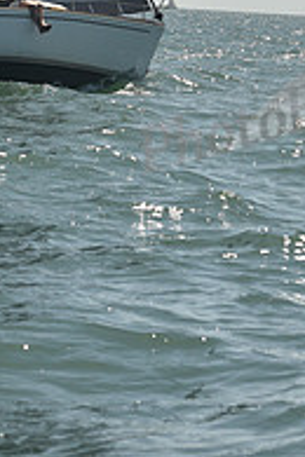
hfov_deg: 6.6
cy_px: -213
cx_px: 18
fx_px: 2643
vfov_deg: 9.6
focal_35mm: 208
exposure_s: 1/800
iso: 250
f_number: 6.3
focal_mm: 70
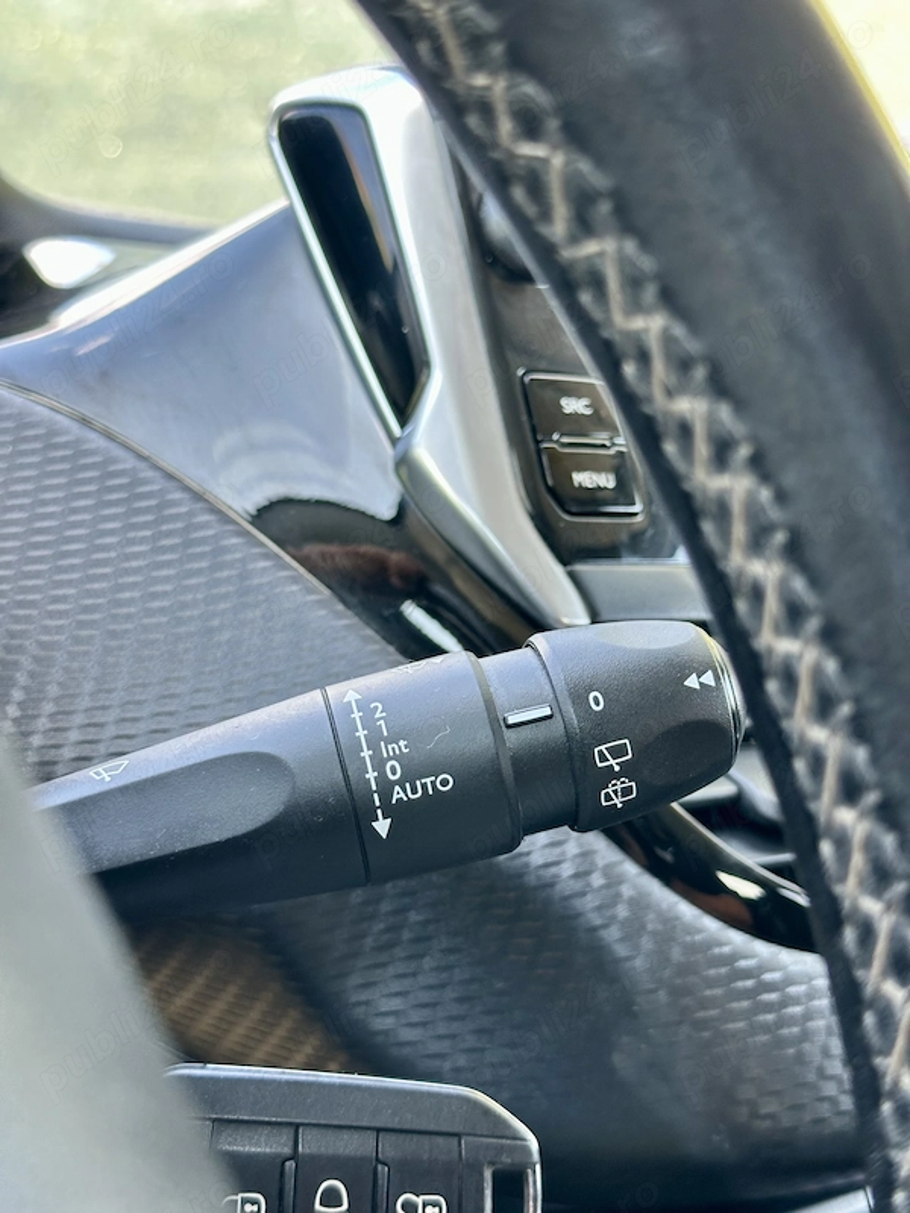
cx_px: 455
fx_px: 1682
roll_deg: -5.5
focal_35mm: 48
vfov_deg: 39.7
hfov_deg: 30.3
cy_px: 606
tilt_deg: -5.2
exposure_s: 1/103
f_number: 1.78
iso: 80
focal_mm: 6.86
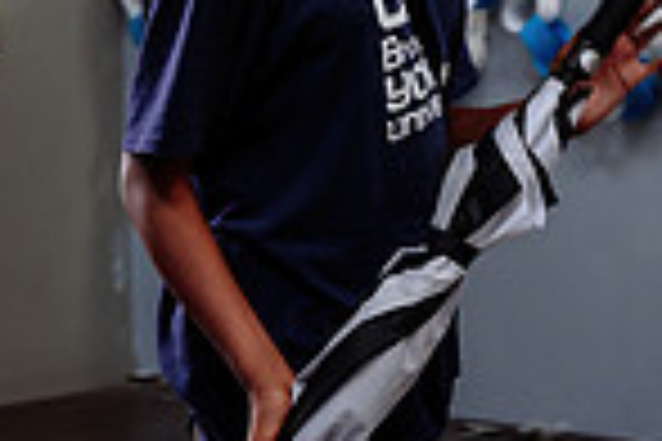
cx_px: 574
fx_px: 2997
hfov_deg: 12.5
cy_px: -17
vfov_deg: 8.4
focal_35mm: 163
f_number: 2.8
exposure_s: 1/160
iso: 80
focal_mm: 36
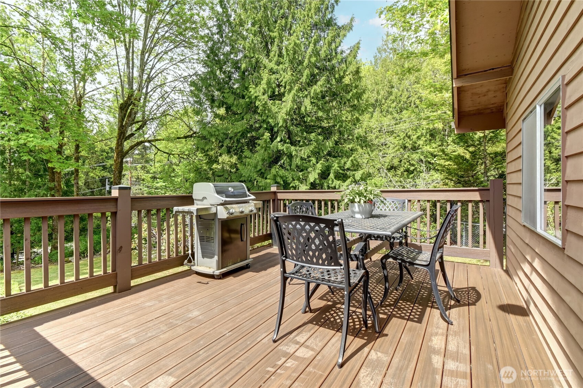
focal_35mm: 15
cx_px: 292
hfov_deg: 100.4
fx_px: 243
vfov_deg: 77.3
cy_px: 194
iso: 640
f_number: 11
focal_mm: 10
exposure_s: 1/40
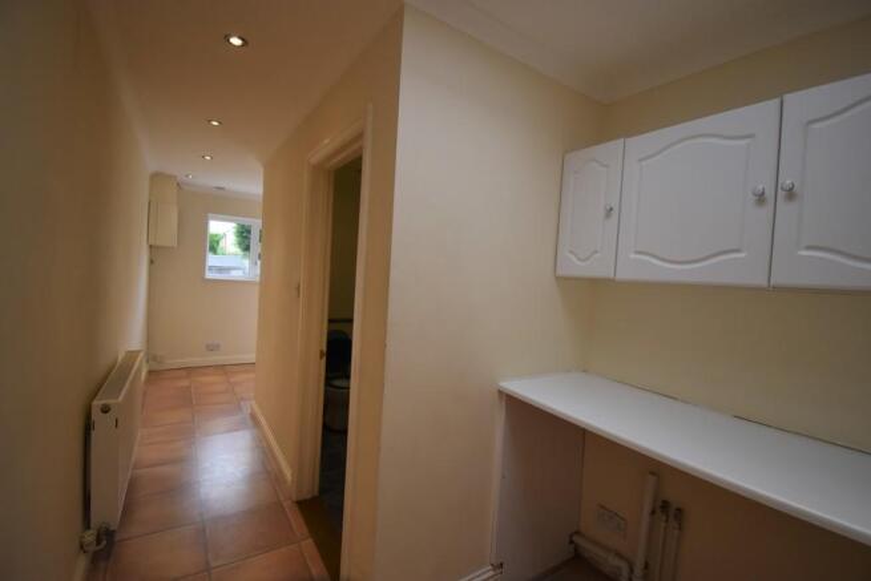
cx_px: 436
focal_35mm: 15
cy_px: 290
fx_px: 363
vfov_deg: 77.4
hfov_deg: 100.4
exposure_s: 1/250
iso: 560
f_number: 4.5
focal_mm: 10
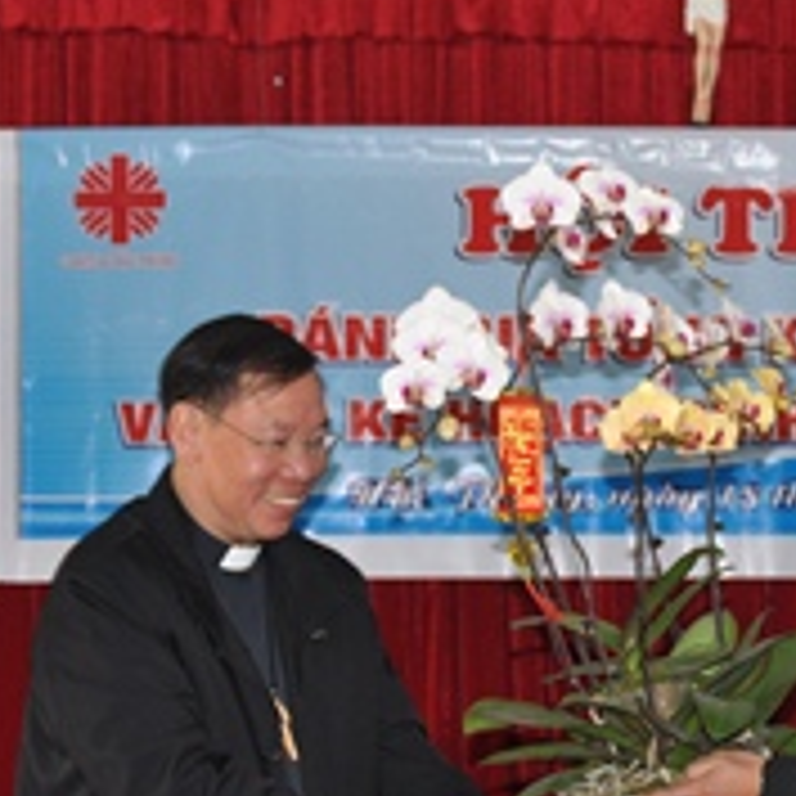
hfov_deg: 16.8
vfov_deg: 16.9
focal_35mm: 103
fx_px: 2680
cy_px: 418
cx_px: 589
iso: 200
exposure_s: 1/60
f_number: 4.2
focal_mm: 32
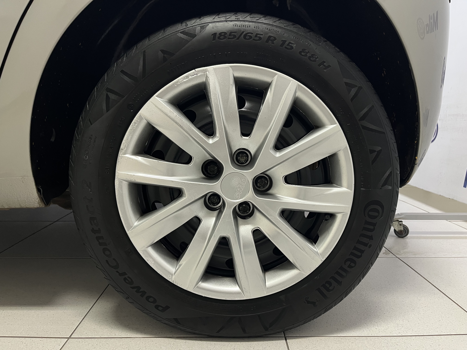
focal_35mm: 26
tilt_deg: -8.8
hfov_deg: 67.3
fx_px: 351
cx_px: 234
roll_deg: -0.6
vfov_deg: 53.1
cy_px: 175
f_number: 1.6
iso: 250
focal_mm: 5.1
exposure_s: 1/60
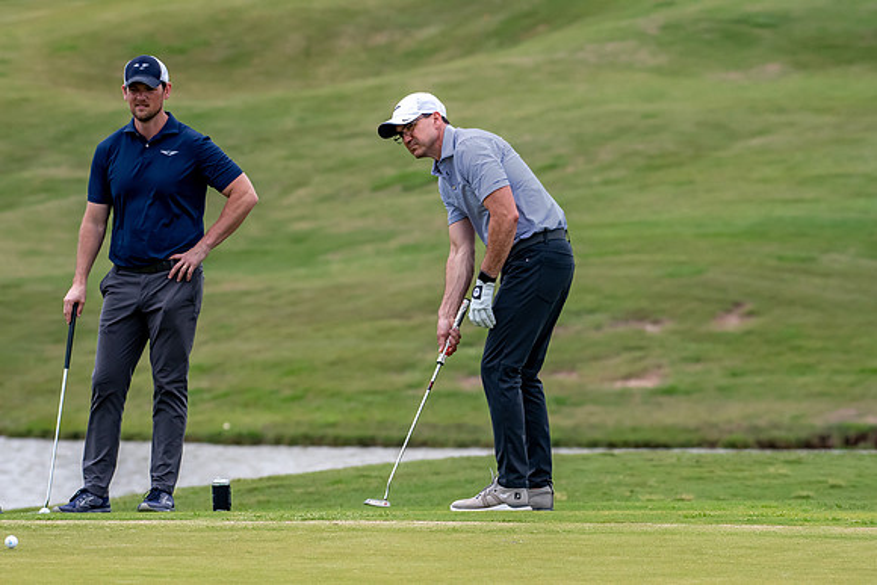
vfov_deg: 4.6
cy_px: 292
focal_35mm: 300
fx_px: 7310
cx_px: 438
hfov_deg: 6.9
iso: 1400
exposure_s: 1/2000
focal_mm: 200
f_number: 5.6
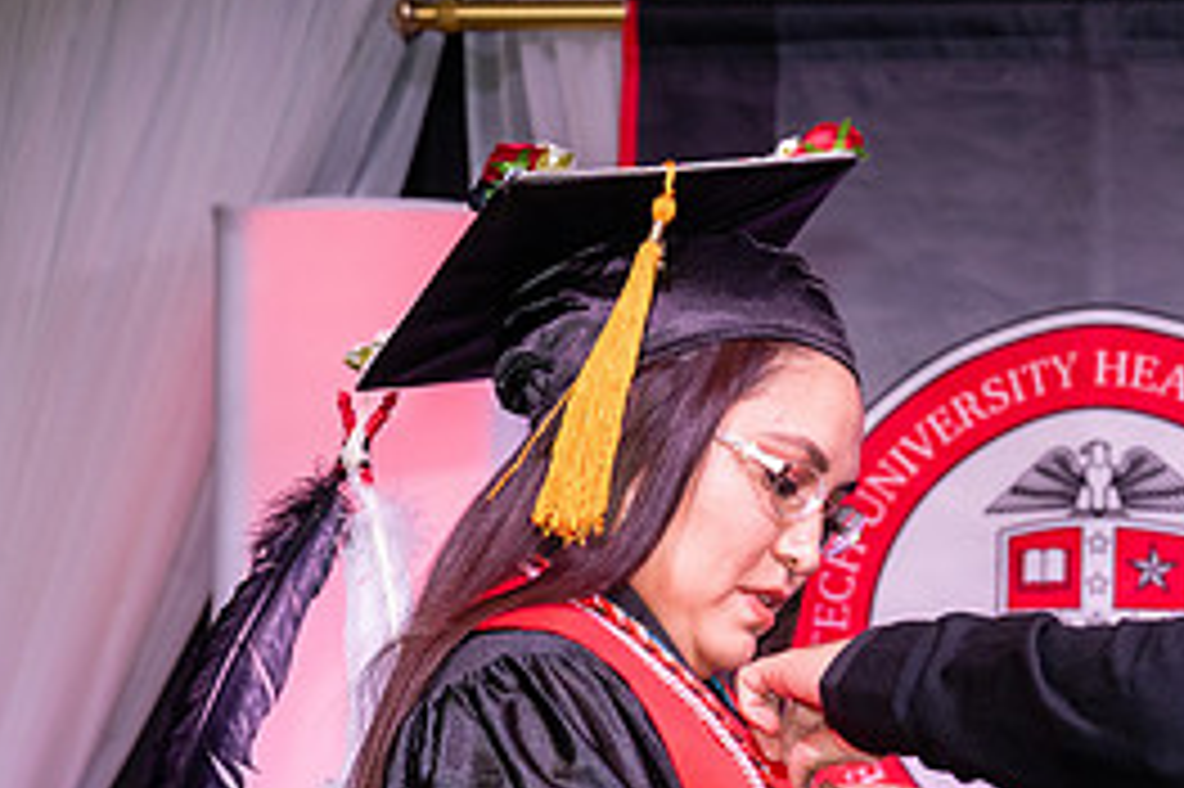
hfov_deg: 10.1
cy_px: 799
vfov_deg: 6.7
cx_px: 908
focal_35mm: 203
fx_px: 6672
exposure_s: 1/160
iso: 800
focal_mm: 70
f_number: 5.6
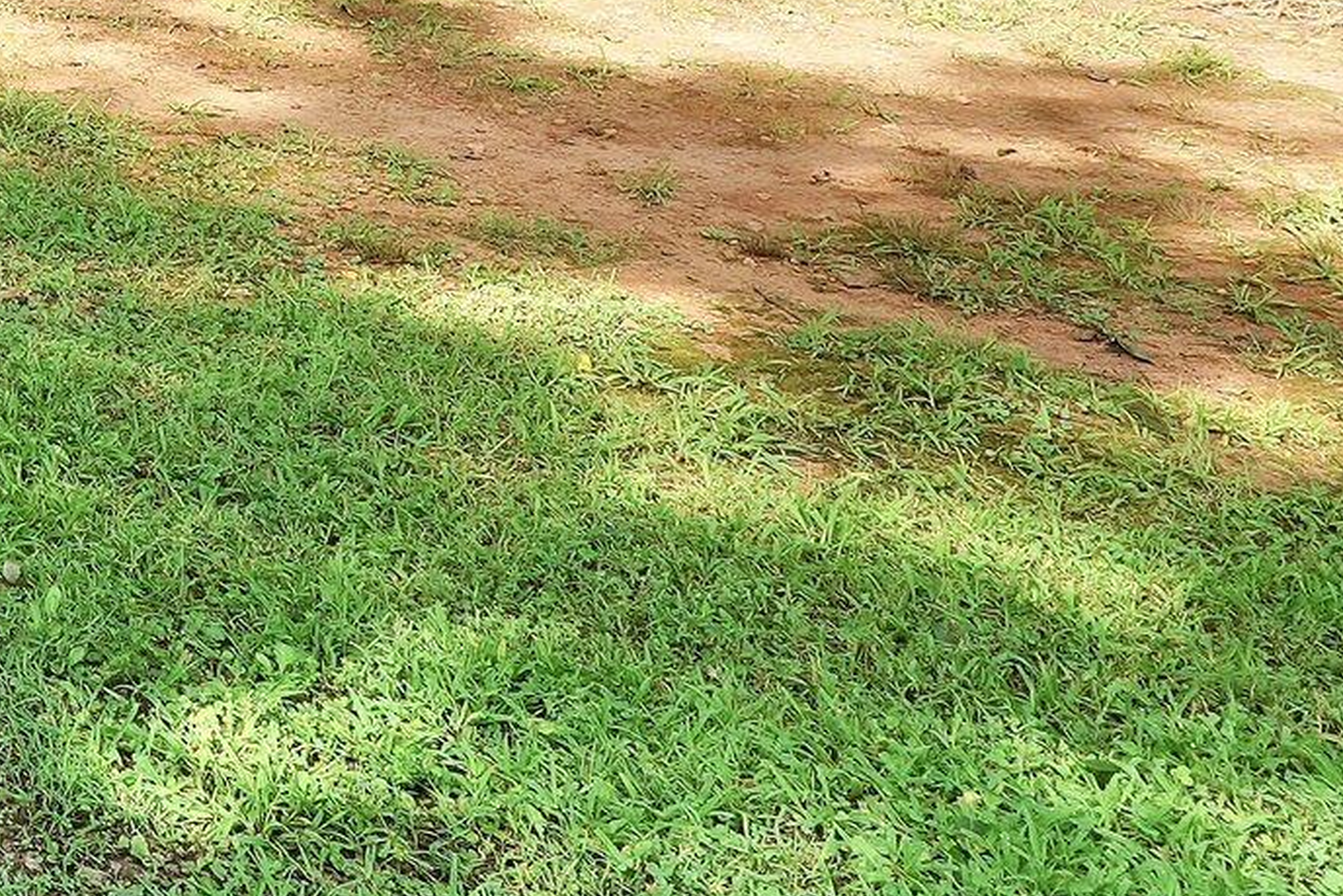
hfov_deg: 23.0
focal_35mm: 67
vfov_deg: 17.4
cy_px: -591
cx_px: -775
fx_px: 2500
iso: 100
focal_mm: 10
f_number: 6.3
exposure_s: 1/100
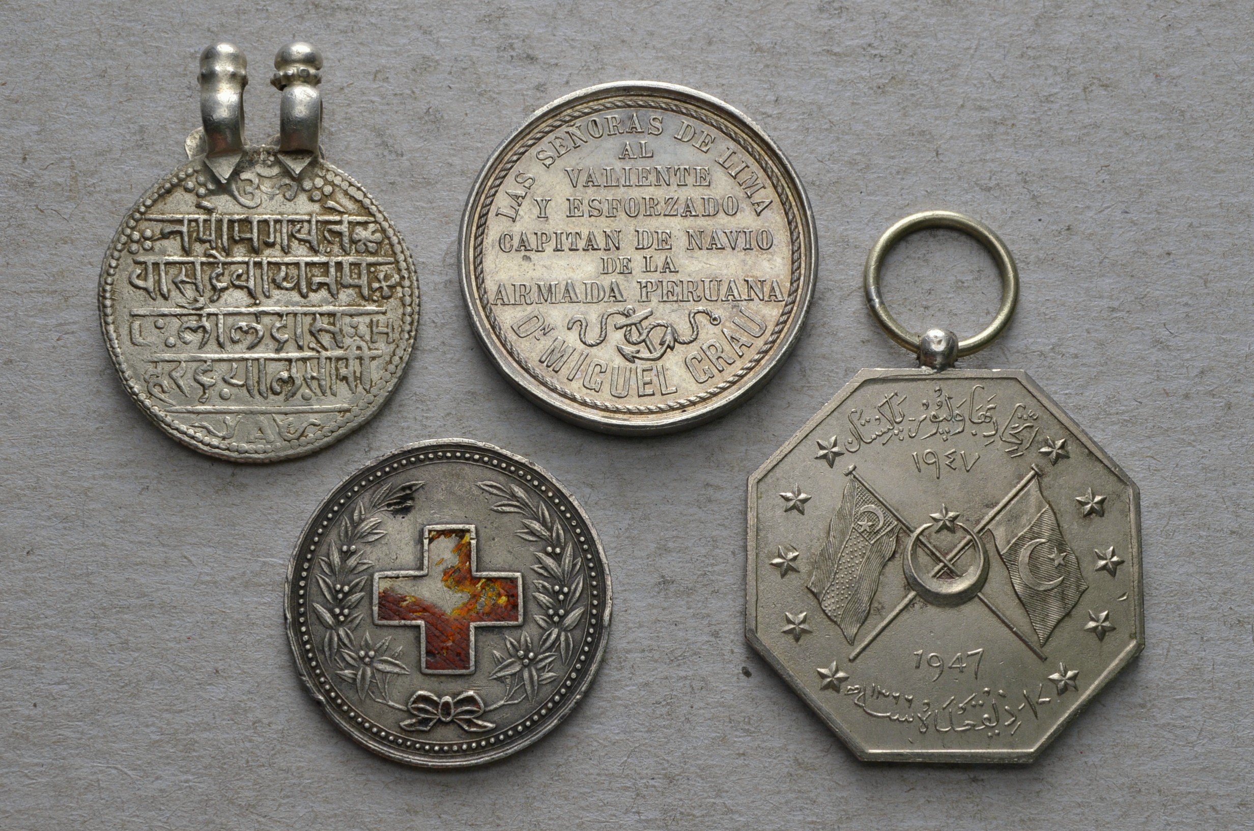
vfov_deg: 23.7
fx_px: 1981
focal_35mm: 57
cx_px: 627
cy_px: 416
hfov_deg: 35.1
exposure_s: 1/200
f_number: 14
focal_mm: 38
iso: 400
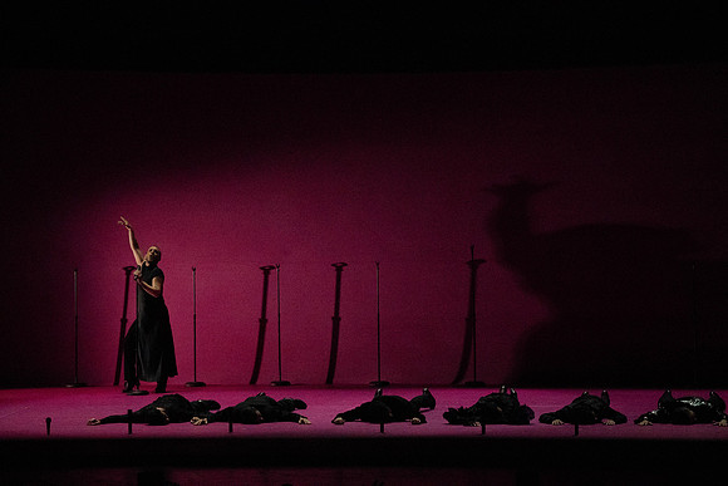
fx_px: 3418
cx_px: 364
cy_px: 243
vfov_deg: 8.1
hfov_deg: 12.2
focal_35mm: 169
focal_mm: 169
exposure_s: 1/400
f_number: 10
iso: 25600
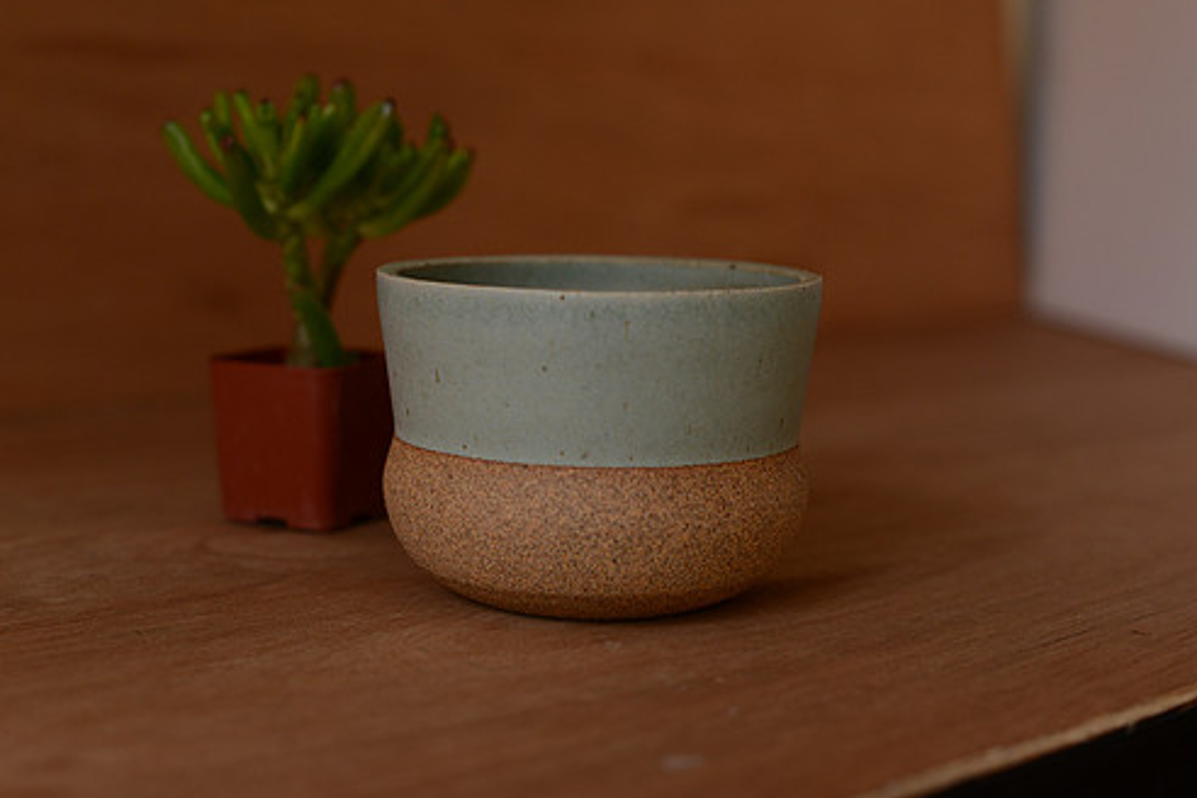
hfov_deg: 33.9
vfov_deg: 23.0
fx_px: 1962
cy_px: 344
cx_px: 530
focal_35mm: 59
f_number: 3.2
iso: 500
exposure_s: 1/200
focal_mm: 50
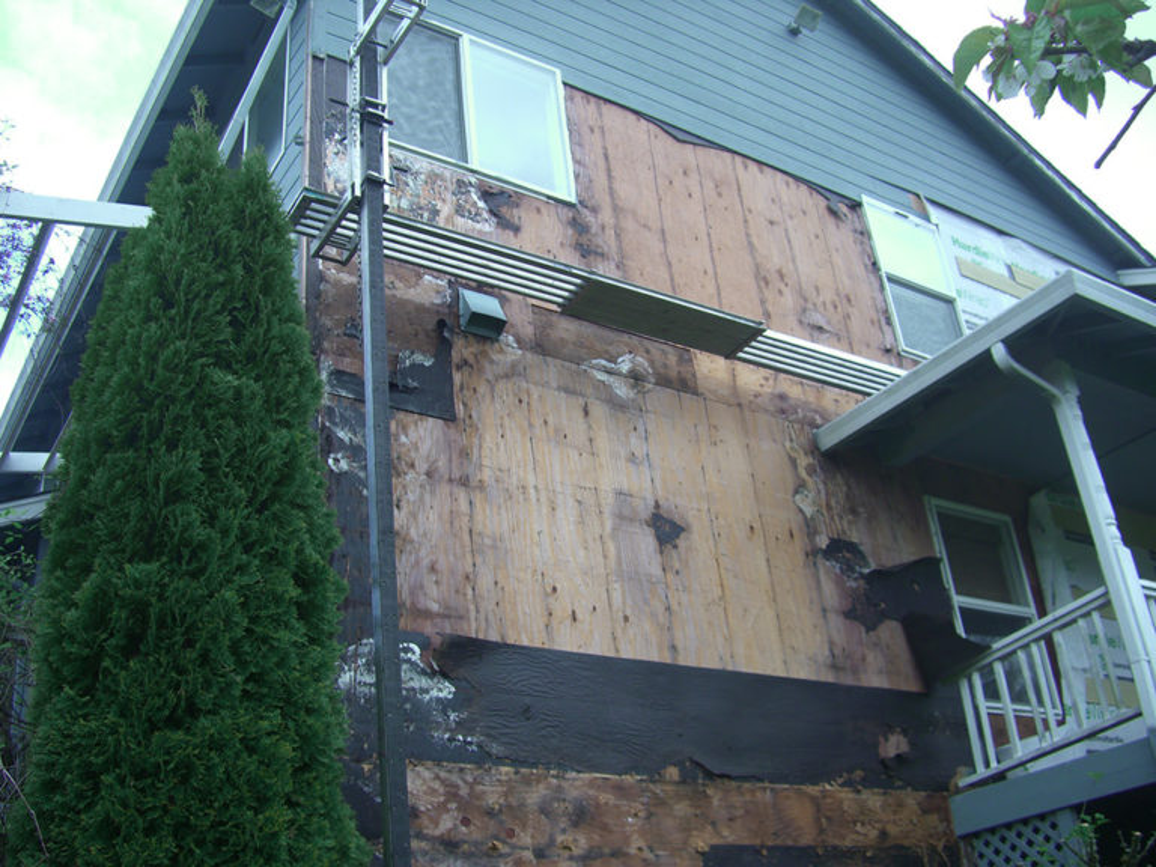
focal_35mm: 38
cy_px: 434
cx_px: 578
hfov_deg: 49.0
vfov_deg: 37.7
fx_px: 1269
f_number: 2.8
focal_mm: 7.9
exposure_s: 1/160
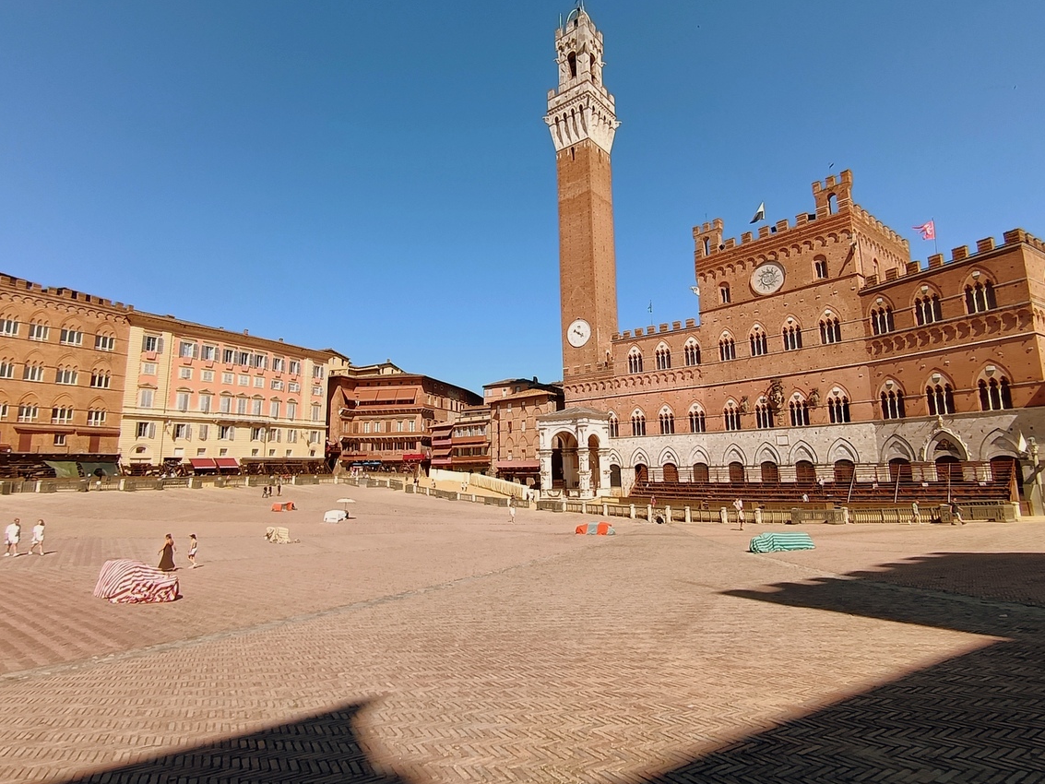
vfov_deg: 71.6
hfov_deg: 87.7
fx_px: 543
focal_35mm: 18
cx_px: 552
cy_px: 395
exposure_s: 1/880
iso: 103
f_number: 2.2
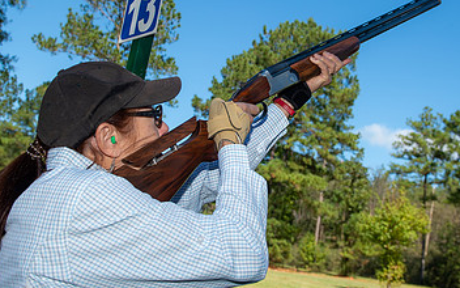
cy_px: 96
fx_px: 589
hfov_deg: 42.6
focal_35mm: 47
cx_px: 257
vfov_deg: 27.3
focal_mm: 28
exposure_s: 1/320
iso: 125
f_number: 6.3
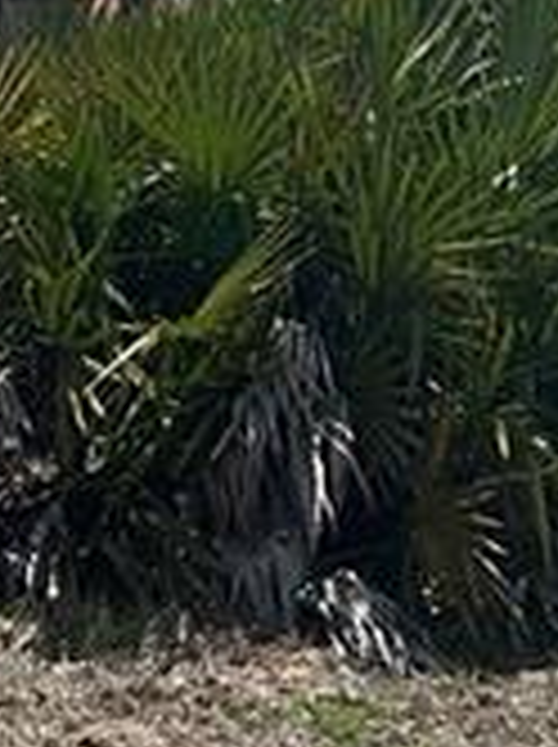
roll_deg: -2.8
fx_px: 3749
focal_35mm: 174
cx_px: 729
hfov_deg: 8.4
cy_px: -729
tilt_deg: +13.1
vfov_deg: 10.5
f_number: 1.78
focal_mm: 6.86
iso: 80
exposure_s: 1/5263
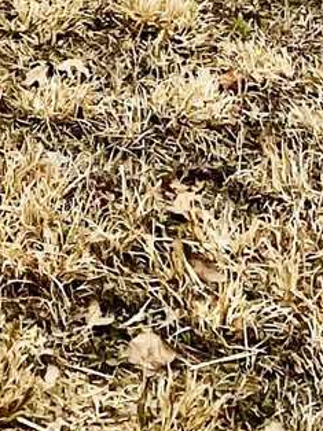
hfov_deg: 7.1
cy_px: -1087
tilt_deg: +3.3
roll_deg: -2.3
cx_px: -543
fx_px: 2380
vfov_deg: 8.0
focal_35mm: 191
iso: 50
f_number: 1.5
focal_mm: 5.7
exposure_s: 1/4274
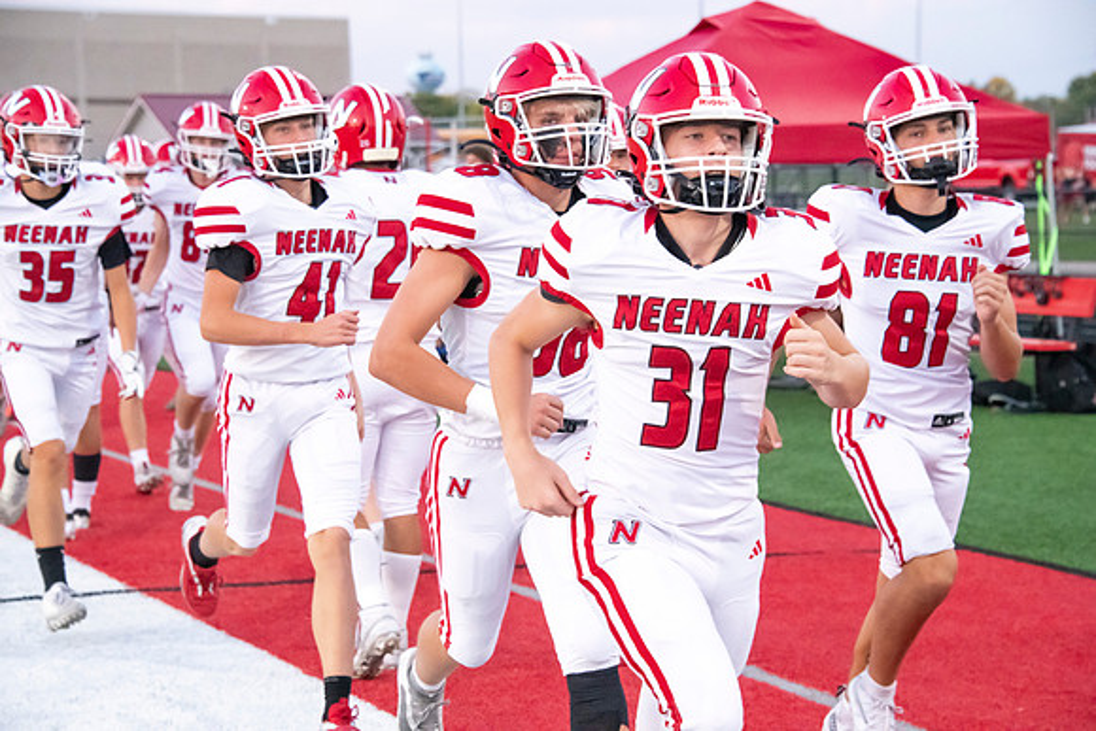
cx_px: 548
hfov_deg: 18.3
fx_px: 3410
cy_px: 366
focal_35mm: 112
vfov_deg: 12.2
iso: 10000
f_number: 7.1
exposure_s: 1/800
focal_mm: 112
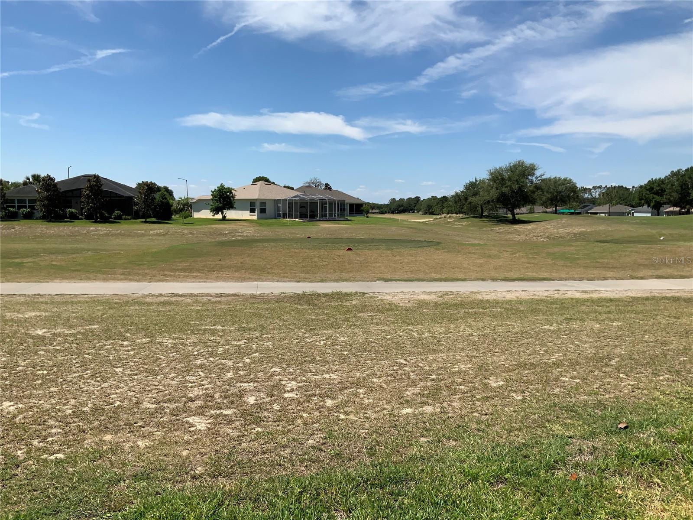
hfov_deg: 61.7
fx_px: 581
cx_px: 346
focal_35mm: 29
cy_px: 260
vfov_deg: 48.2
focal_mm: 3
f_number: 1.8
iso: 20
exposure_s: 1/2959
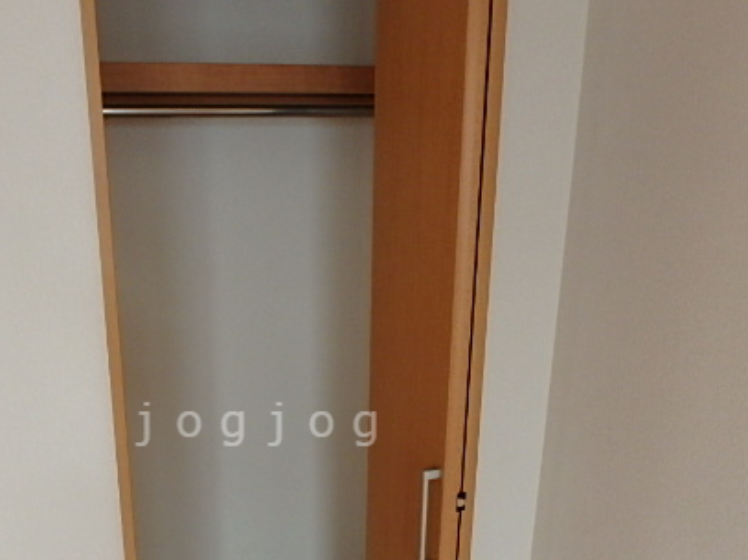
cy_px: 424
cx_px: 261
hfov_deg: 54.4
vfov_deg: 41.6
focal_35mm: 33
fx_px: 713
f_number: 3.5
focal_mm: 3.7
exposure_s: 1/30
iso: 320
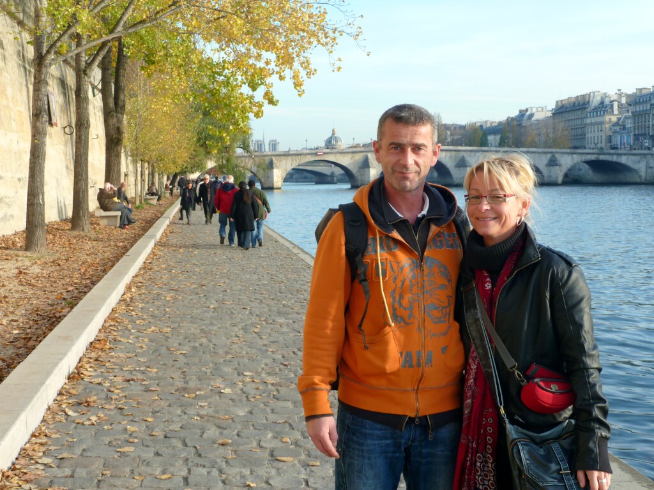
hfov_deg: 36.8
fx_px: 982
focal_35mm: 52
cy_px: 245
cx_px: 327
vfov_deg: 28.0
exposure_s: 1/160
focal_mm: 8.5
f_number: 3.8
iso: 80
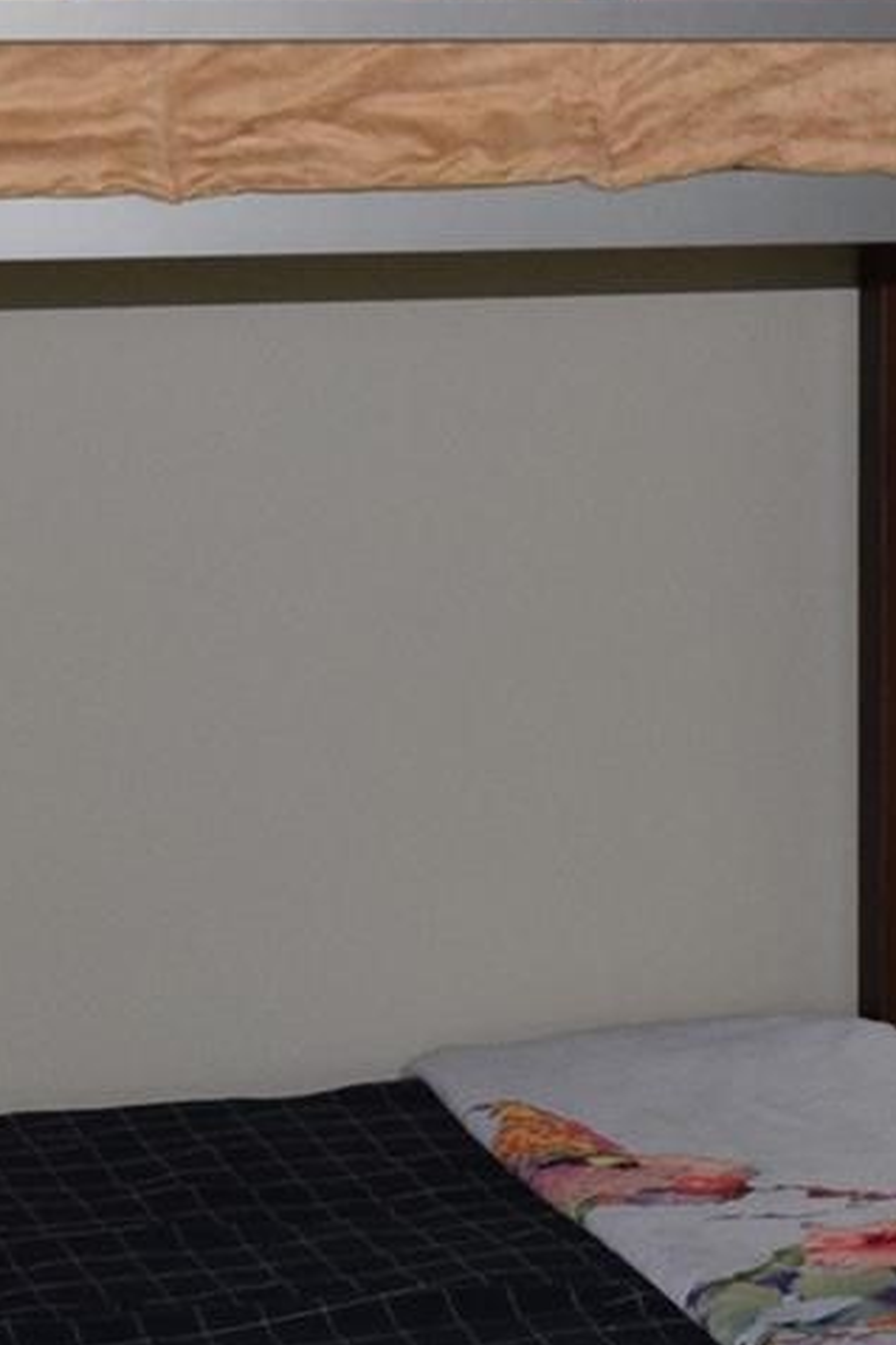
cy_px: 713
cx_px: 1274
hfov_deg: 10.3
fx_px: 4816
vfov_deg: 15.9
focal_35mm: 129
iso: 800
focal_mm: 20
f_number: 5.6
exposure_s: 1/125
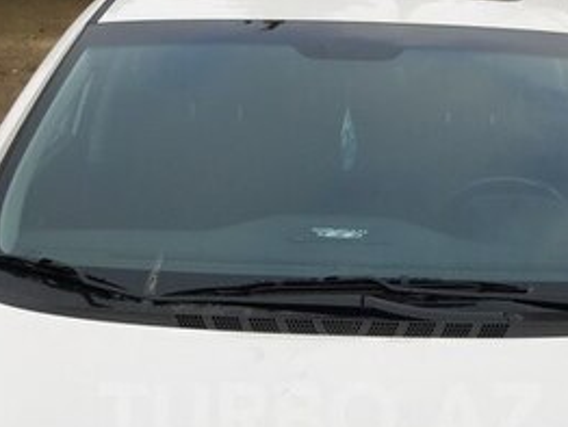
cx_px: 321
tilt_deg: -19.5
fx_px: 1199
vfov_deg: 19.7
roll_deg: +0.4
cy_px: 415
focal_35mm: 73
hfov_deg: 26.6
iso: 32
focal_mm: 4.15
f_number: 2.2
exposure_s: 1/220
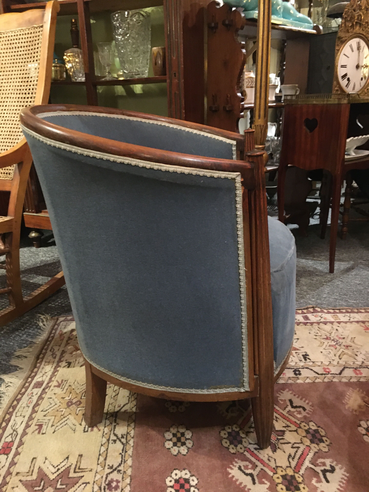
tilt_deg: -18.0
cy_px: 246
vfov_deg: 61.7
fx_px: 412
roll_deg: +0.2
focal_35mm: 29
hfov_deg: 48.2
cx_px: 184
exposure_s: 1/17
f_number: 2.2
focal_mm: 4.15
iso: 400
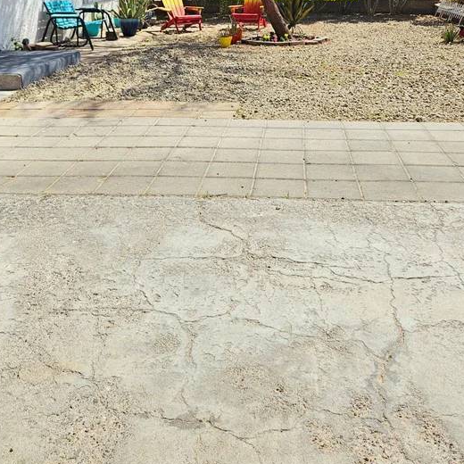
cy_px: 18
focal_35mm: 40
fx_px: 607
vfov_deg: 38.0
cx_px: 202
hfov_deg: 41.8
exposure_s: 1/1429
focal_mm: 5.4
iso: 25
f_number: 1.8
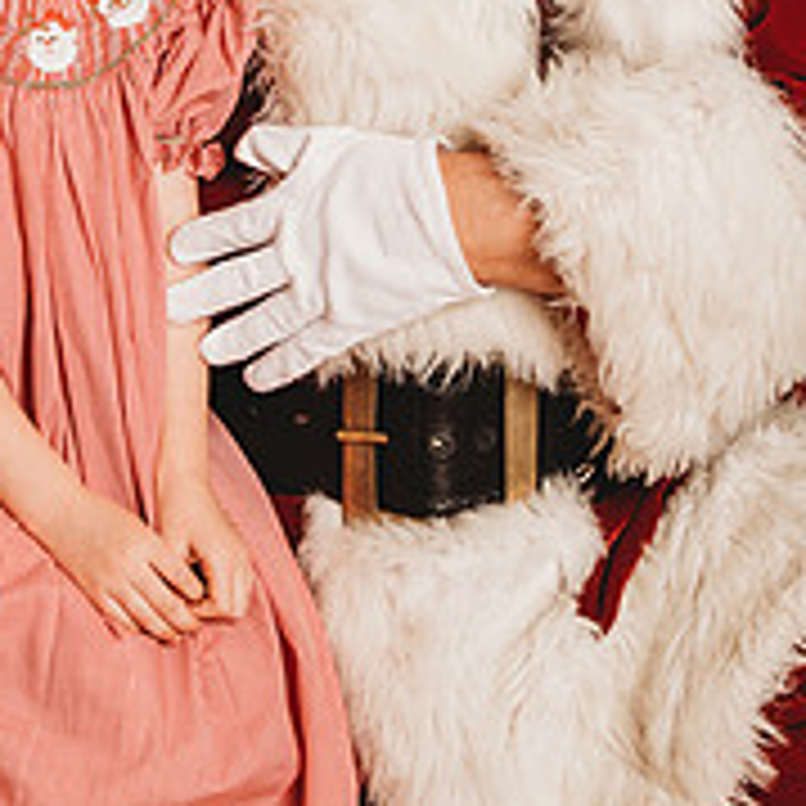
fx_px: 2924
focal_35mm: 111
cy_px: -135
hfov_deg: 15.7
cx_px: 293
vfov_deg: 15.2
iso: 100
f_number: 4
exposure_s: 1/160
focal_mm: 52
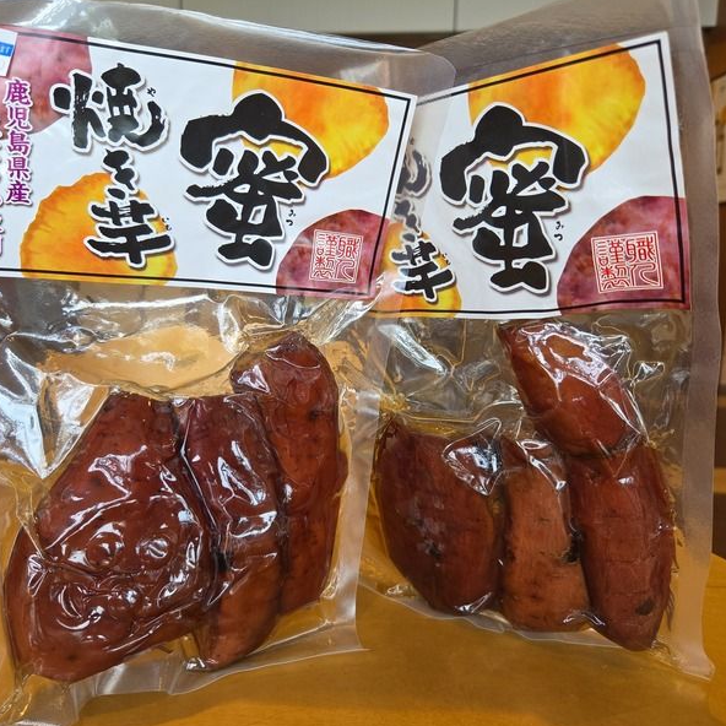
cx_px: 326
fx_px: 664
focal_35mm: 28
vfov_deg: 57.3
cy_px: 362
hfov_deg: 57.2
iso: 100
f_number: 1.8
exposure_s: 1/180
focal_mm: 5.4
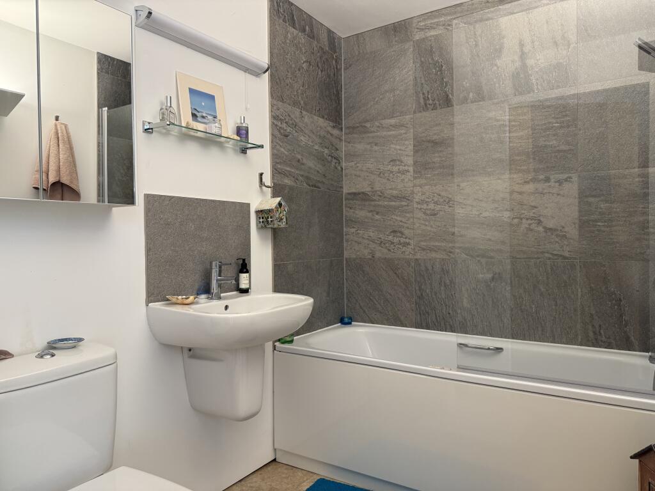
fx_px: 454
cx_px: 328
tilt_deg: -0.6
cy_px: 246
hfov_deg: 71.6
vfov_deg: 56.8
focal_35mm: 24
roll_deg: +0.7
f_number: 1.78
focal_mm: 6.76
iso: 200
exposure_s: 1/92
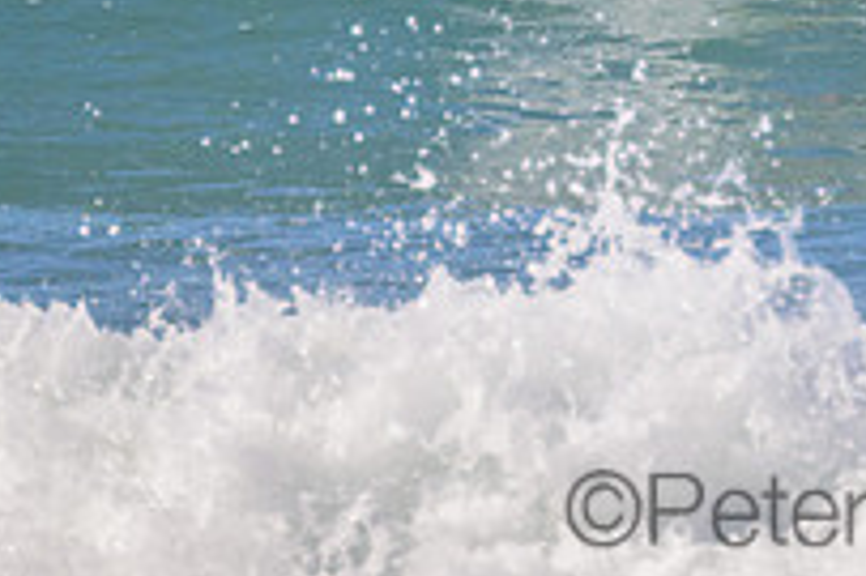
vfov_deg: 0.6
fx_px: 54921
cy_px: -198
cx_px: 896
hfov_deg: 0.9
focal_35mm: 2285
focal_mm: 800
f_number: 11
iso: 1400
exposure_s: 1/2000
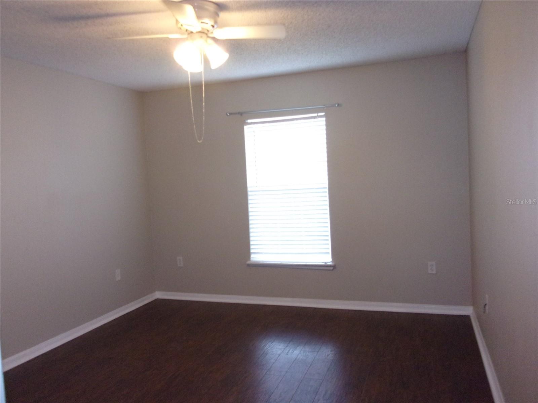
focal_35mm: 28
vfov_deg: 49.7
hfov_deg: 63.4
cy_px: 202
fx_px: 435
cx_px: 269
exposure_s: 1/34
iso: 400
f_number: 3.9
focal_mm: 5.1
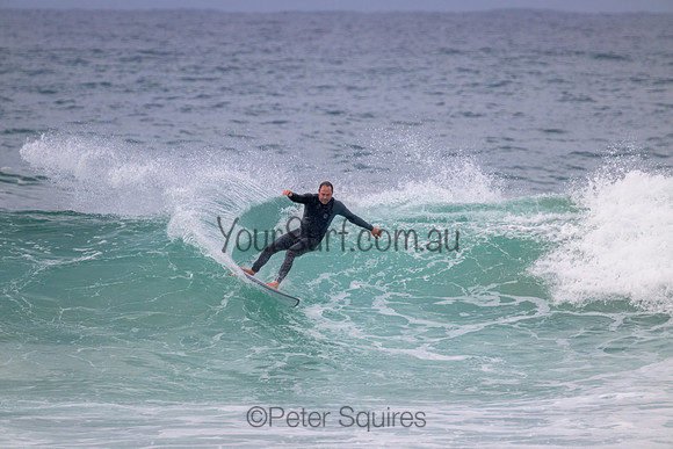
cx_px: 336
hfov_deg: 2.6
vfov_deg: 1.7
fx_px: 14958
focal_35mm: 800
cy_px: 224
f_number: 11
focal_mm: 800
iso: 1000
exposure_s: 1/2000
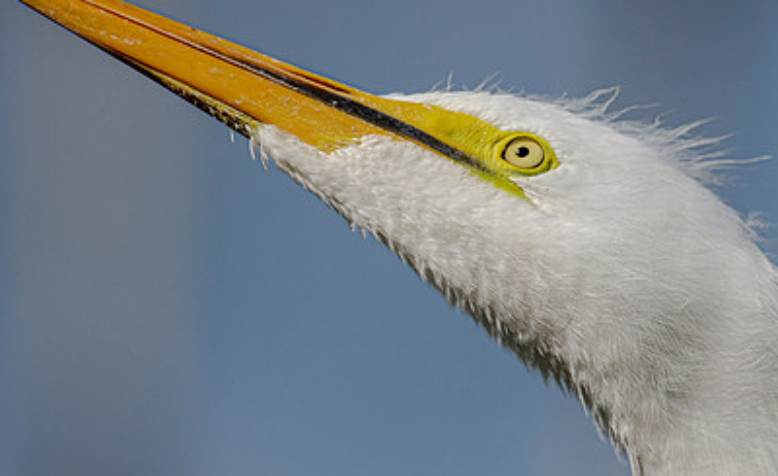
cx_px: 584
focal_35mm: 831
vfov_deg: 1.6
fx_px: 17521
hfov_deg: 2.5
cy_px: 263
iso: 400
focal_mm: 390
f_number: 9
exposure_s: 1/2500
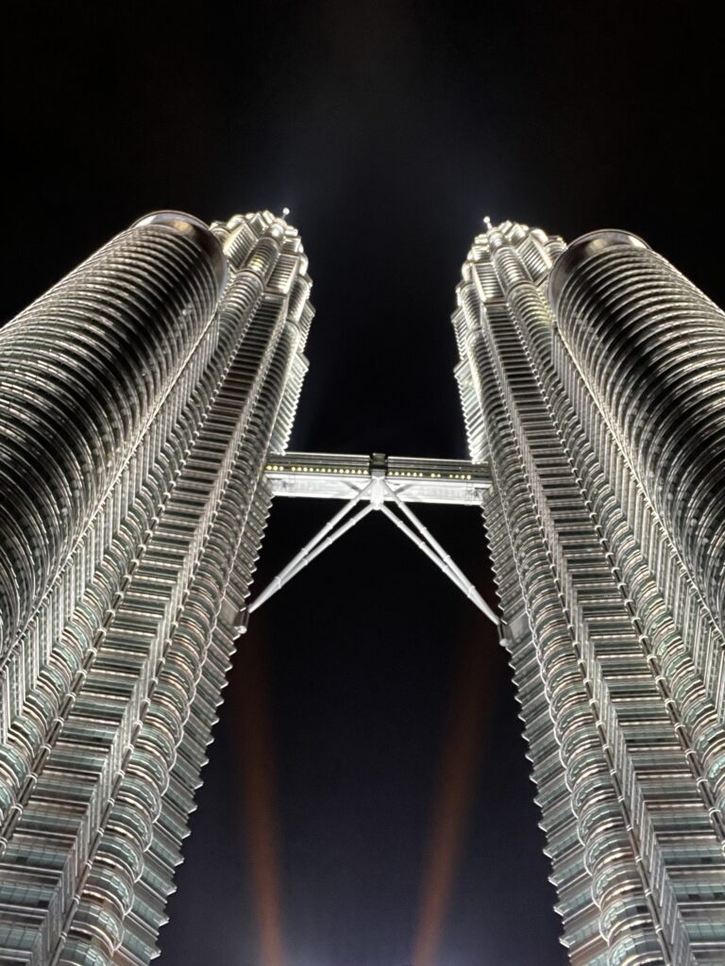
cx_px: 362
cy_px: 483
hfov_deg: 46.8
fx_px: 838
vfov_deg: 60.0
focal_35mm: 30
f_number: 2.2
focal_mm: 2.71
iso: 400
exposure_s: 1/36
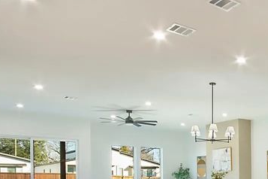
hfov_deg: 40.2
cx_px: 265
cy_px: 173
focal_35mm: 43
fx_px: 320
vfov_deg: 29.4
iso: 100
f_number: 11
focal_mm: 10
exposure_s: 1/10
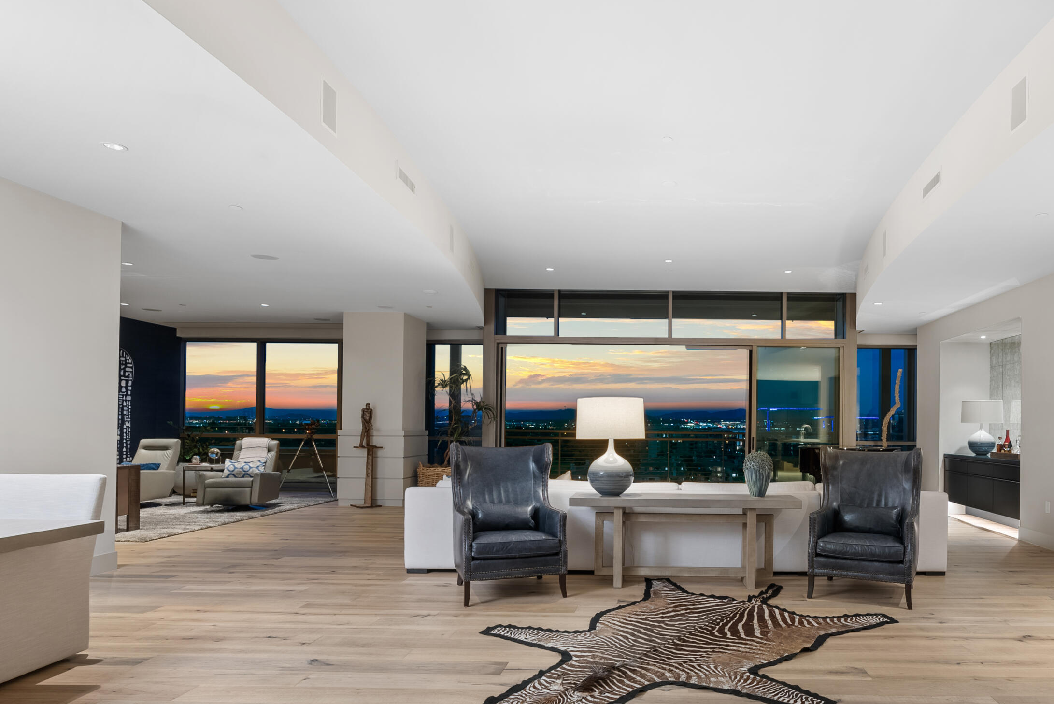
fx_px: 644
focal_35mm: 22
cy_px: 421
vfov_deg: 56.9
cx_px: 670
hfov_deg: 76.9
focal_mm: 16
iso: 100
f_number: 8
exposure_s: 8
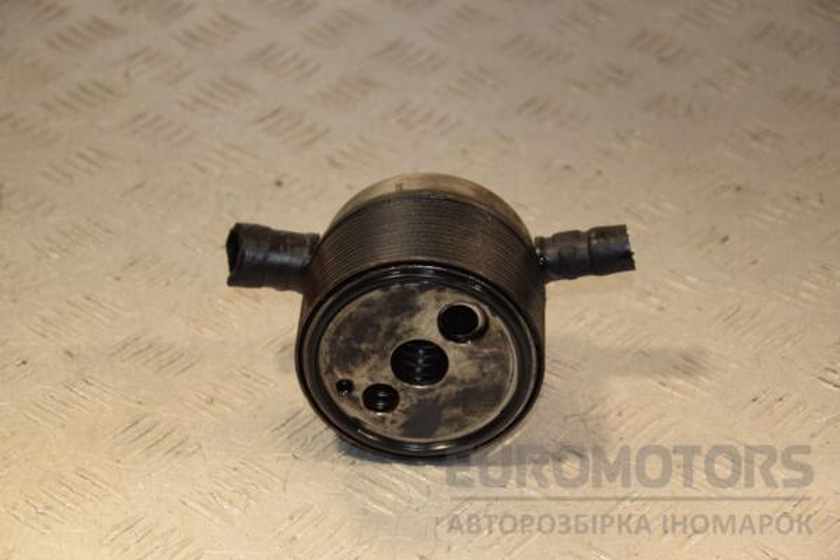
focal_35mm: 105
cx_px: 420
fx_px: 2450
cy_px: 280
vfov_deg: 13.0
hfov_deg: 19.5
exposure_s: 1/200
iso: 800
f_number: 6.3
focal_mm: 70
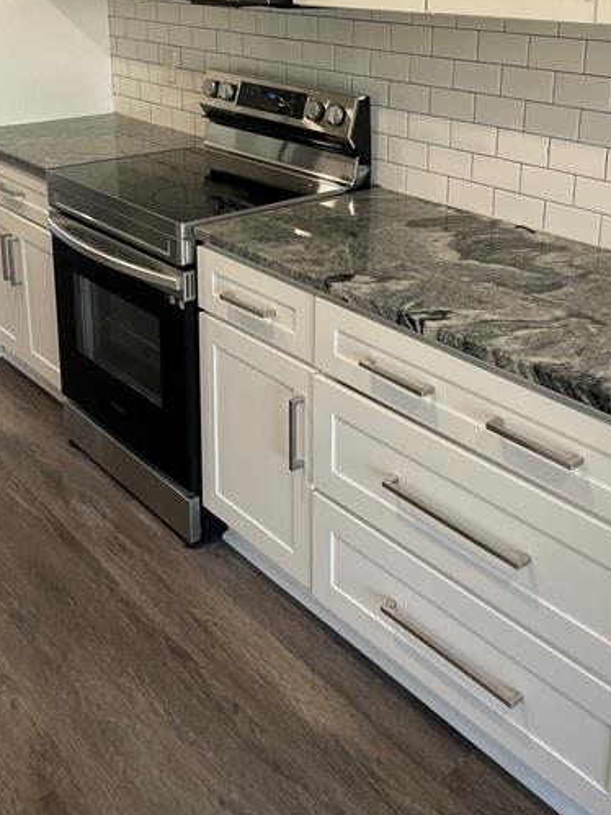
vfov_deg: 45.4
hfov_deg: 35.9
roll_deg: +1.2
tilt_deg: -14.8
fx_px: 942
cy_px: 216
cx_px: 291
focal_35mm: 40
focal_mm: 4.2
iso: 125
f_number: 1.6
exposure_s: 1/120
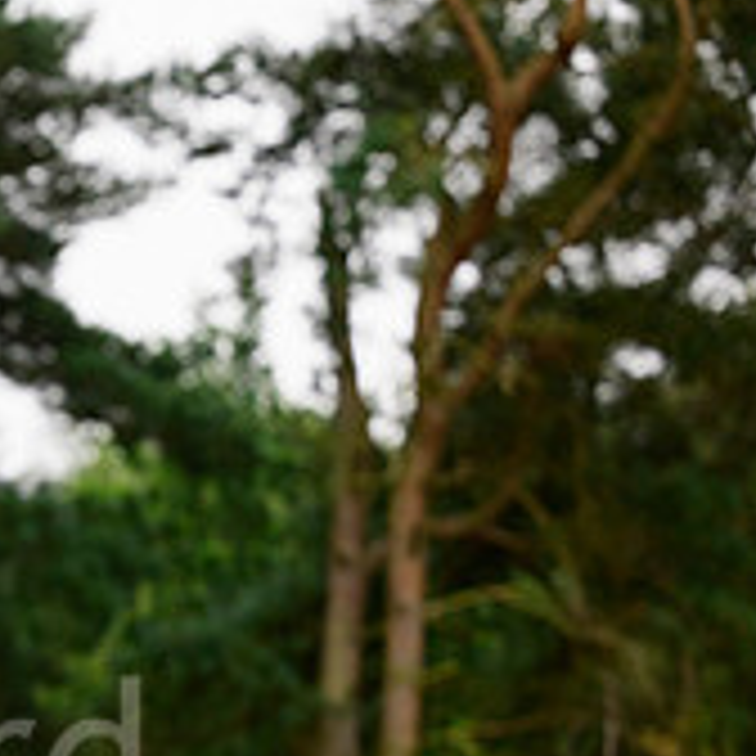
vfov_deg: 8.1
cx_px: -432
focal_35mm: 214
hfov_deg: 8.0
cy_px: 799
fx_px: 5288
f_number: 3.2
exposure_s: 1/640
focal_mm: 73
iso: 1000
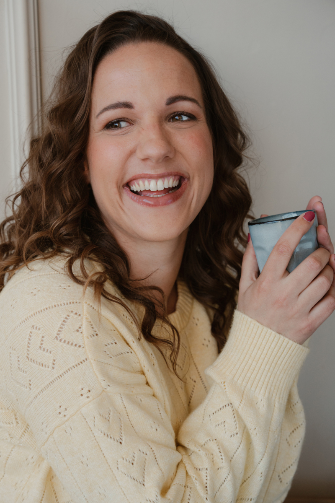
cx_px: 168
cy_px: 252
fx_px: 921
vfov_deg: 30.5
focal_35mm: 66
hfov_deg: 20.6
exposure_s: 1/500
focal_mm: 66
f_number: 4.5
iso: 1250
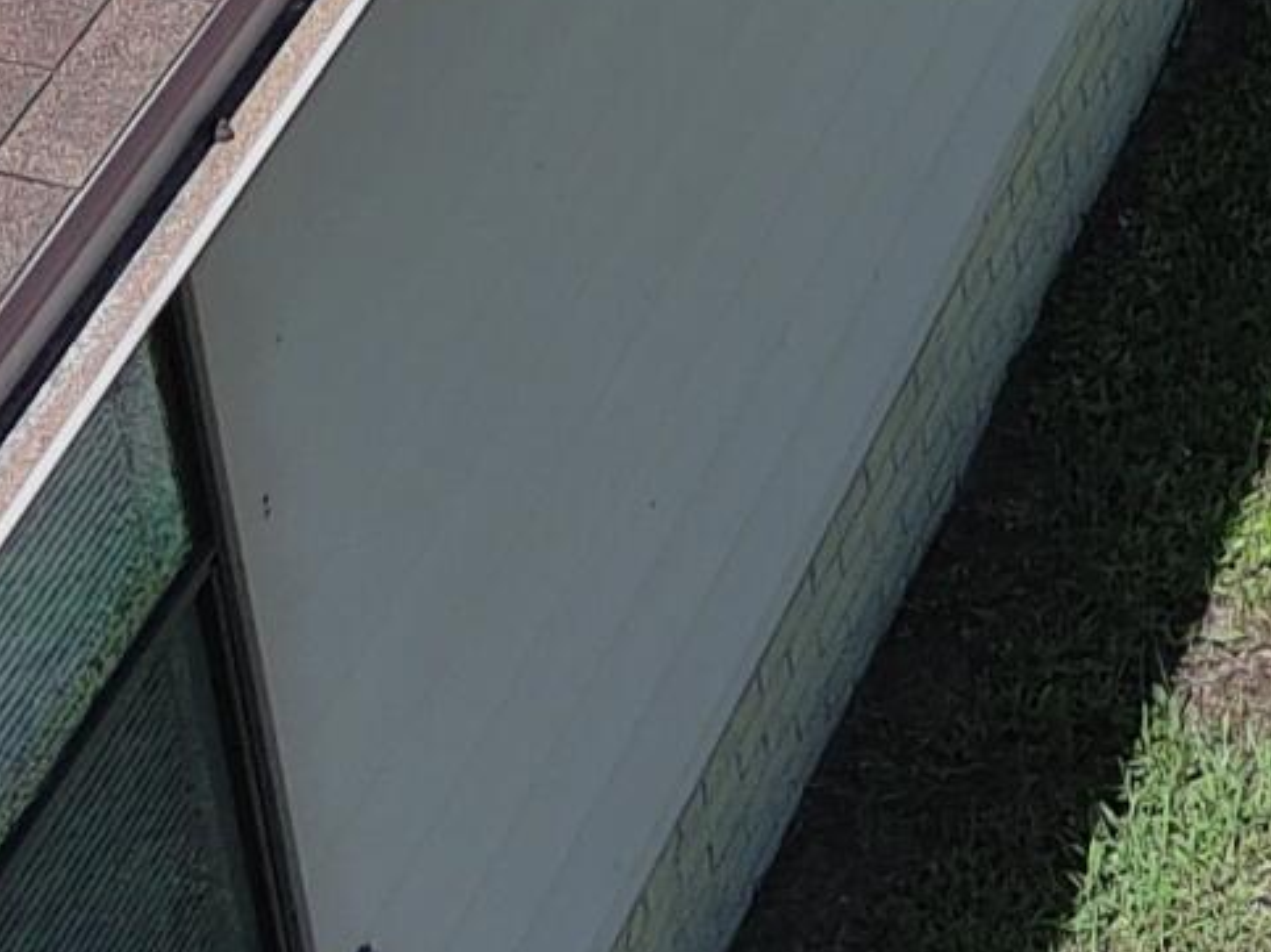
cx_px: 2287
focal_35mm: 143
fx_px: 5249
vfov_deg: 9.0
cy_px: -1581
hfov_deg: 12.6
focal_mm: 6.67
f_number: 1.9
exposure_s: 1/2469
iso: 106
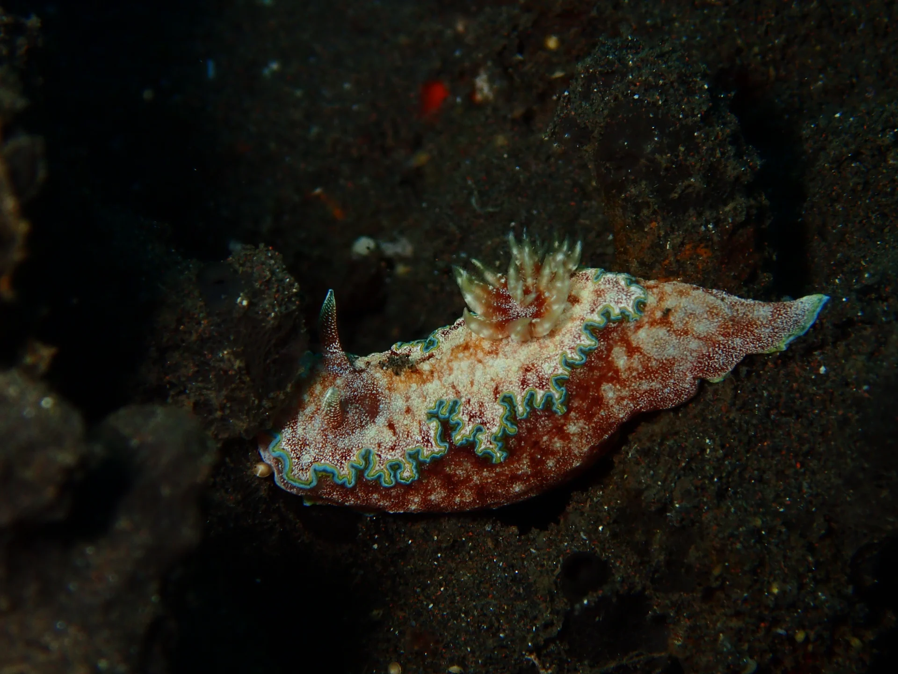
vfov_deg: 14.8
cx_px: 449
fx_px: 2594
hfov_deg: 19.6
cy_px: 337
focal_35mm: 100
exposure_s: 1/200
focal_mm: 18
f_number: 6.3
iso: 200
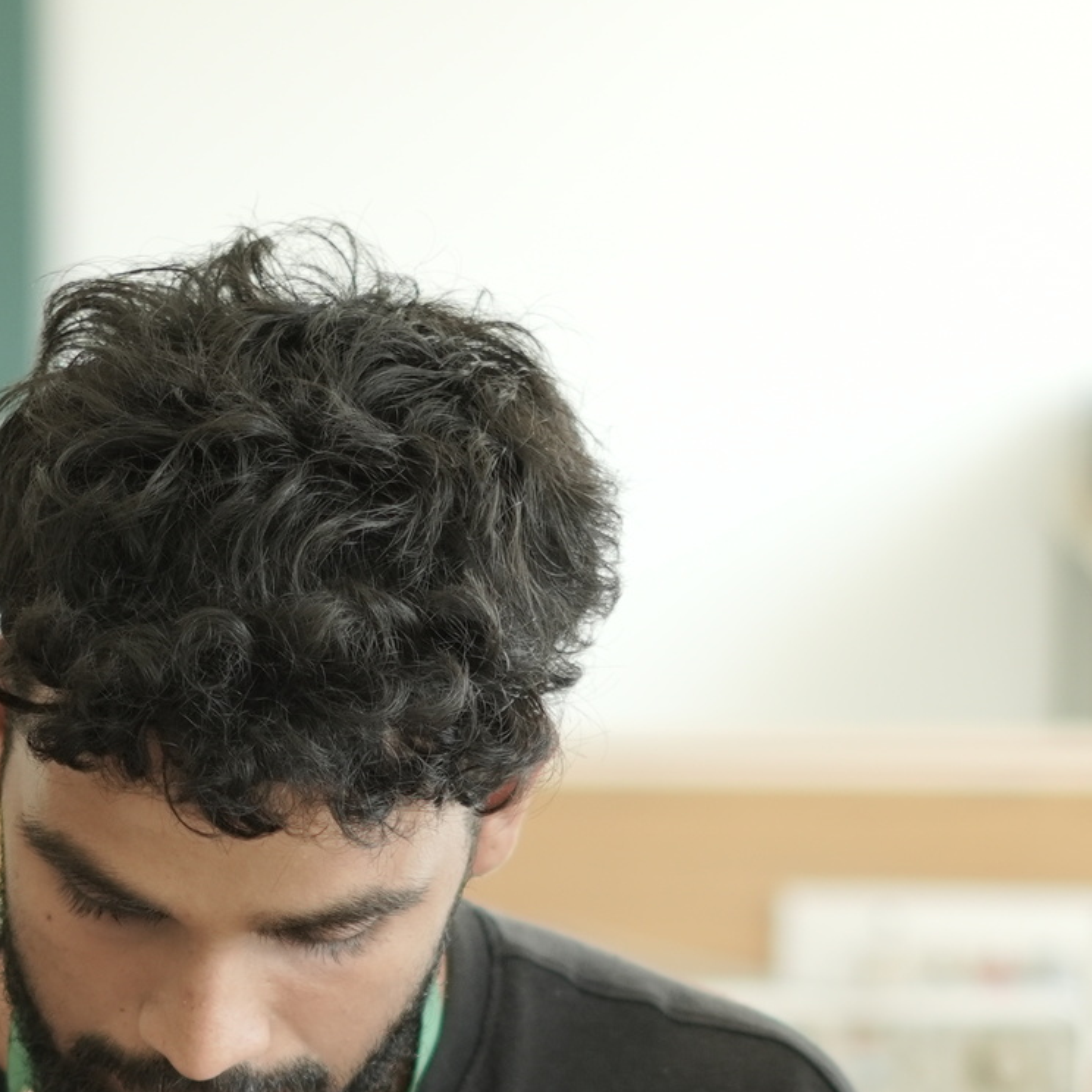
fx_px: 7138
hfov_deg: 8.7
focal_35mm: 200
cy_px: 1295
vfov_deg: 8.7
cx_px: 505
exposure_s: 1/250
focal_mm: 50
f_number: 1.8
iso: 320
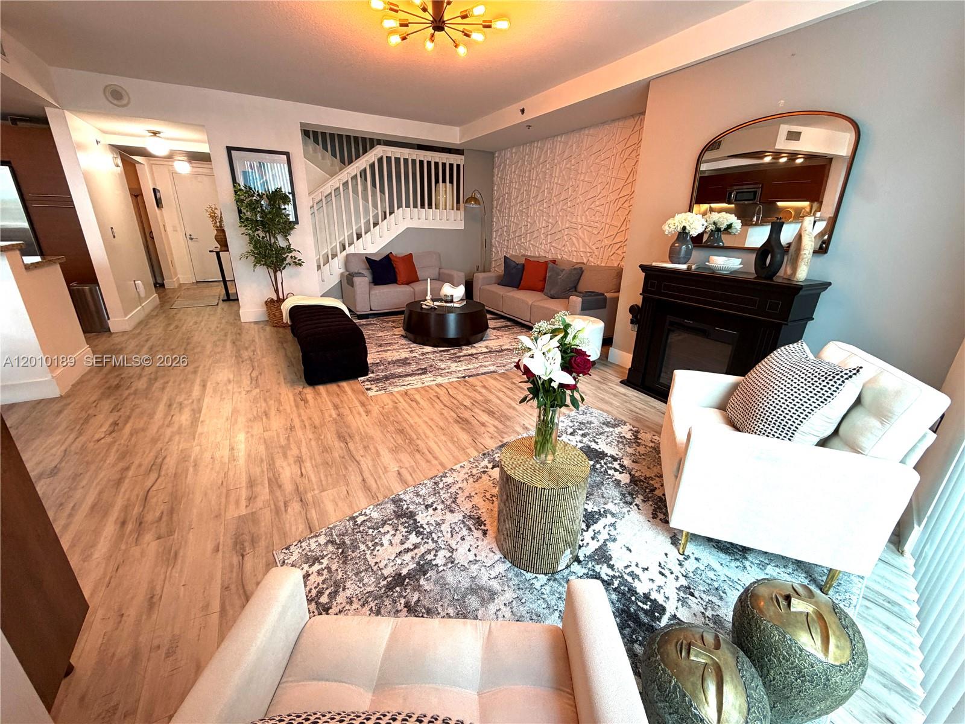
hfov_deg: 102.1
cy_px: 362
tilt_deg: -20.1
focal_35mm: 14
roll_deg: -0.5
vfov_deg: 85.7
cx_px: 482
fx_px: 390
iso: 160
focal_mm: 2.22
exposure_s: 1/60
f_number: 2.2
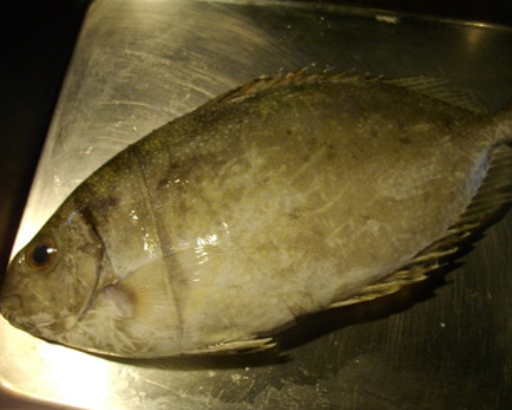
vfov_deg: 38.2
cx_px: 266
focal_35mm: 39
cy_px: 204
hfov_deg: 46.8
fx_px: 591
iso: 217
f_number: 2.8
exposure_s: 1/50
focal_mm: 6.2
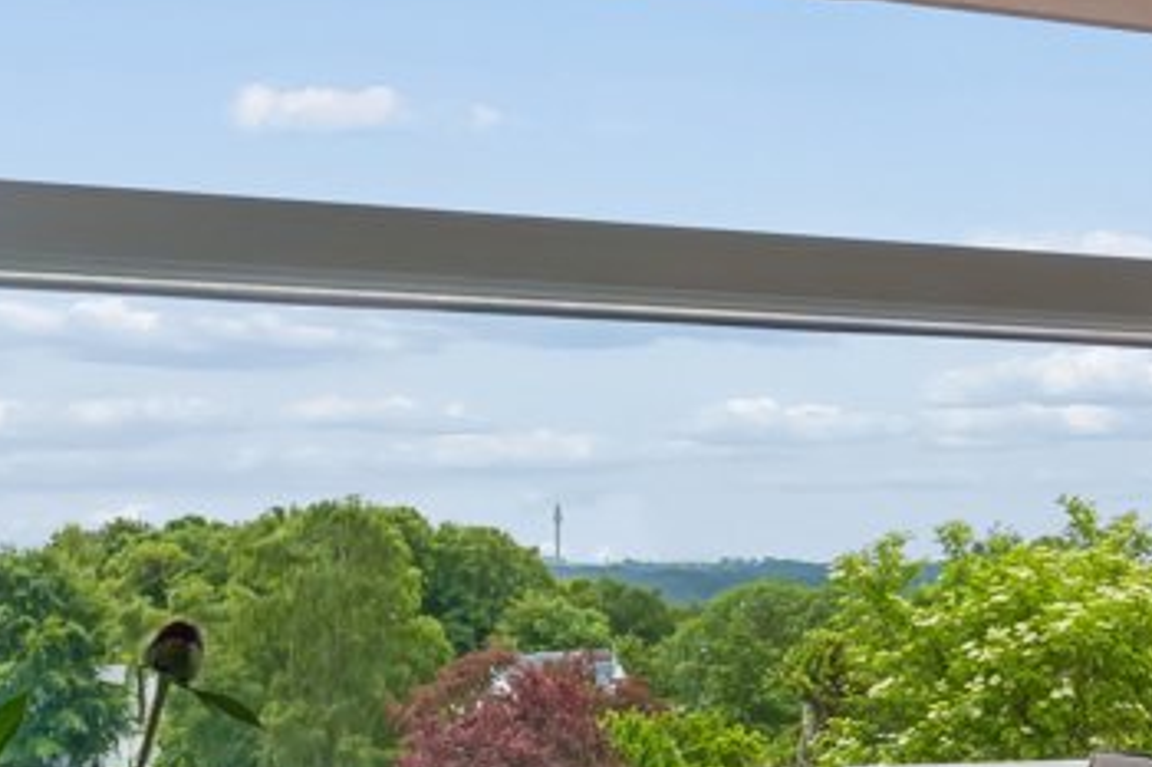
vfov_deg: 16.9
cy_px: 634
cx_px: 1228
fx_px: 2559
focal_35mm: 80
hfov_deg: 23.9
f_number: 8
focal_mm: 35
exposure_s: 1/200
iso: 200
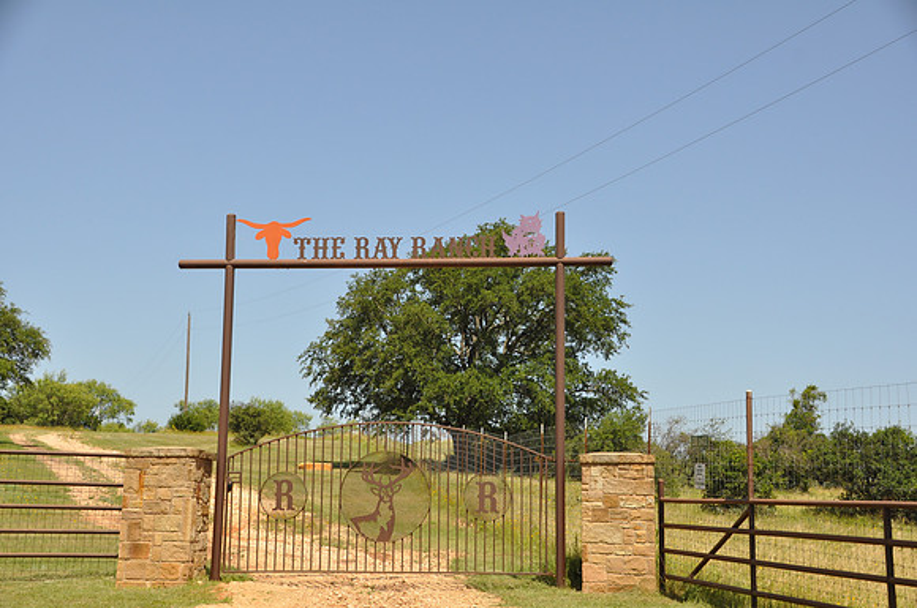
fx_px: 1450
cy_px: 304
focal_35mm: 57
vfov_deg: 23.7
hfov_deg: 35.1
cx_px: 458
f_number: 8
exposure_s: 1/250
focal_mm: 38
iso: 200
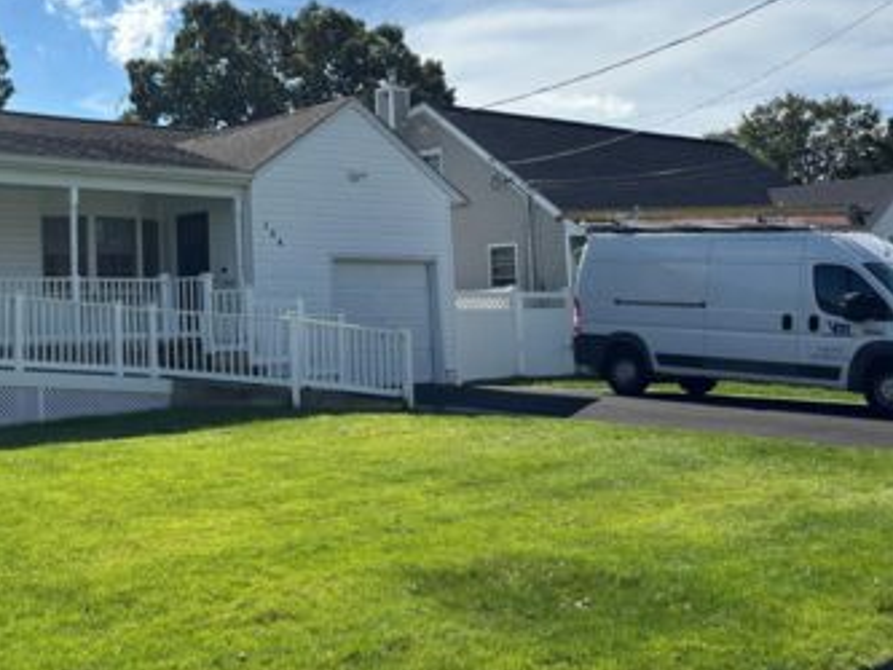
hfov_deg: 37.1
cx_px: 209
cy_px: 265
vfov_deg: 29.0
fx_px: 1290
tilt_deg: +0.7
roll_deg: +2.5
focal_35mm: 50
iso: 50
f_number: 1.6
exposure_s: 1/5348
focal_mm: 5.96
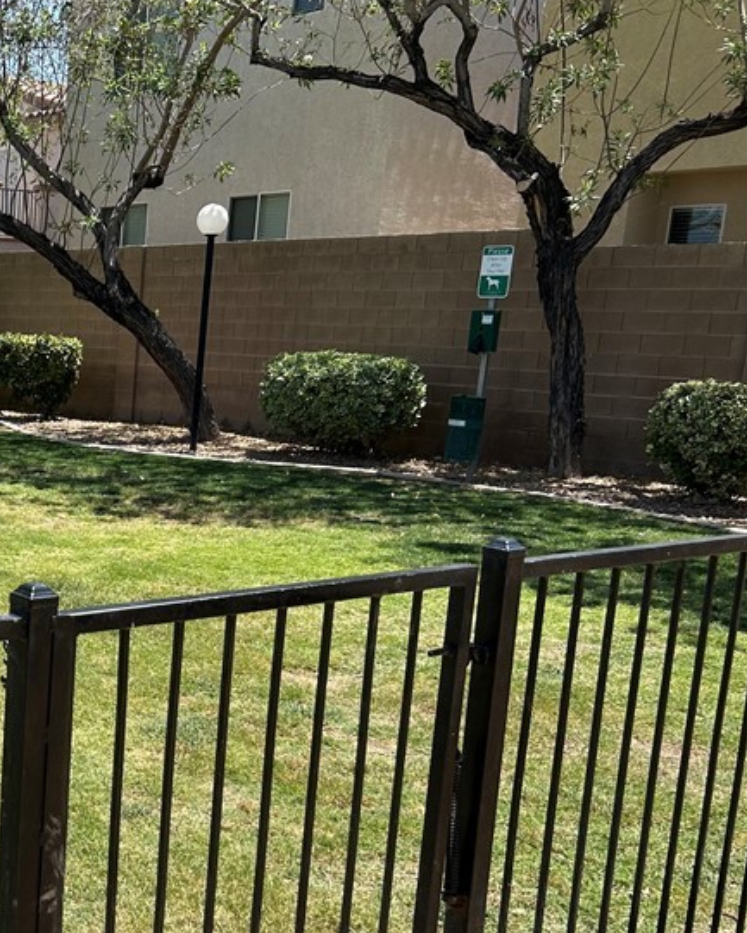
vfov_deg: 38.6
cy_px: 574
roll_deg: -1.3
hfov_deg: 27.8
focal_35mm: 48
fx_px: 1326
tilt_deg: -11.7
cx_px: -135
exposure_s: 1/2632
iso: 50
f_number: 1.5
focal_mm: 5.7
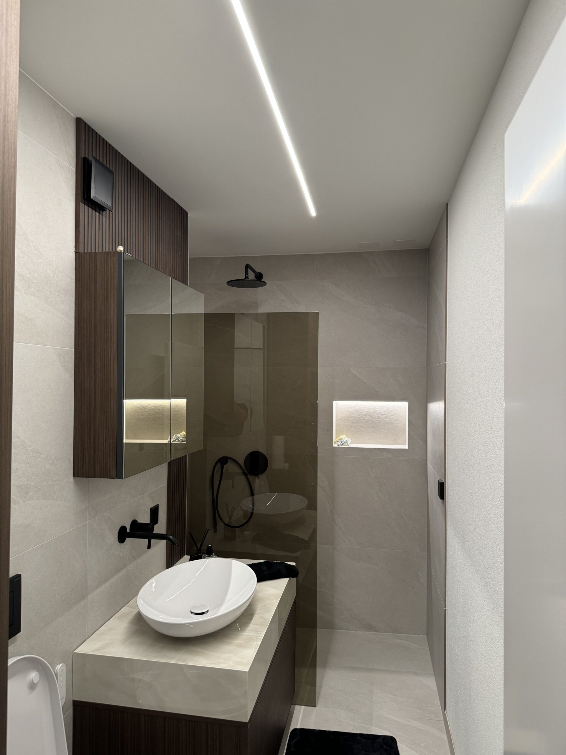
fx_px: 523
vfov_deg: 71.6
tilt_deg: +1.1
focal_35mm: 24
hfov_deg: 56.8
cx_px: 283
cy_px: 378
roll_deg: +0.0
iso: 160
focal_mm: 6.76
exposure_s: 1/100
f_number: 1.78
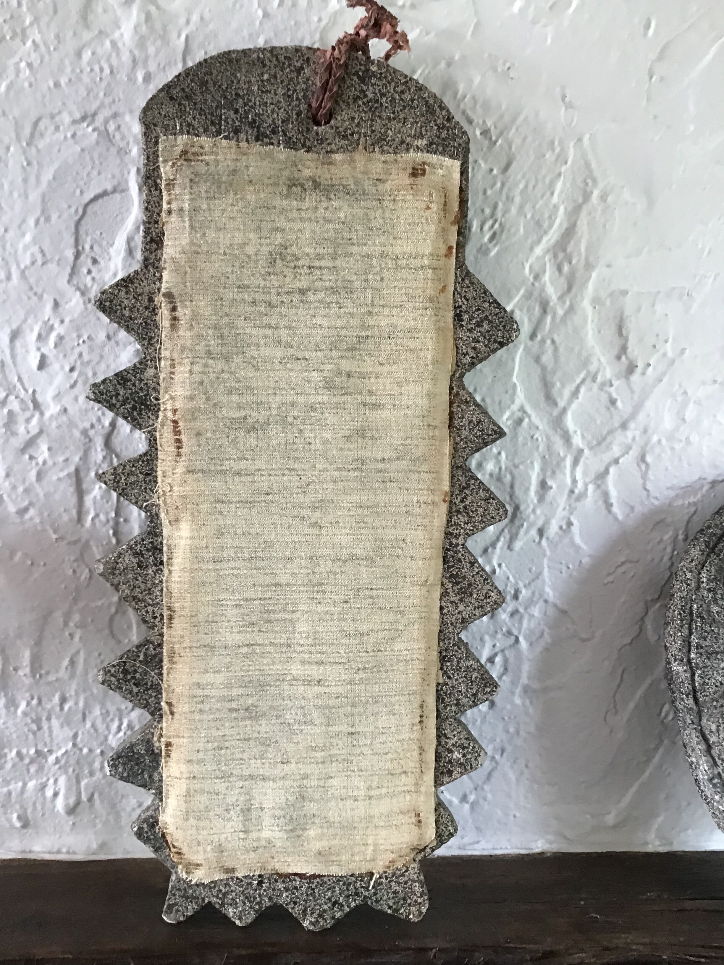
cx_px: 362
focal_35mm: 31
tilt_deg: -11.6
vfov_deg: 58.4
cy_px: 482
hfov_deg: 45.4
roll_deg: -4.2
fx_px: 864
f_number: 2.4
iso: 64
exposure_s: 1/33
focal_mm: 3.3
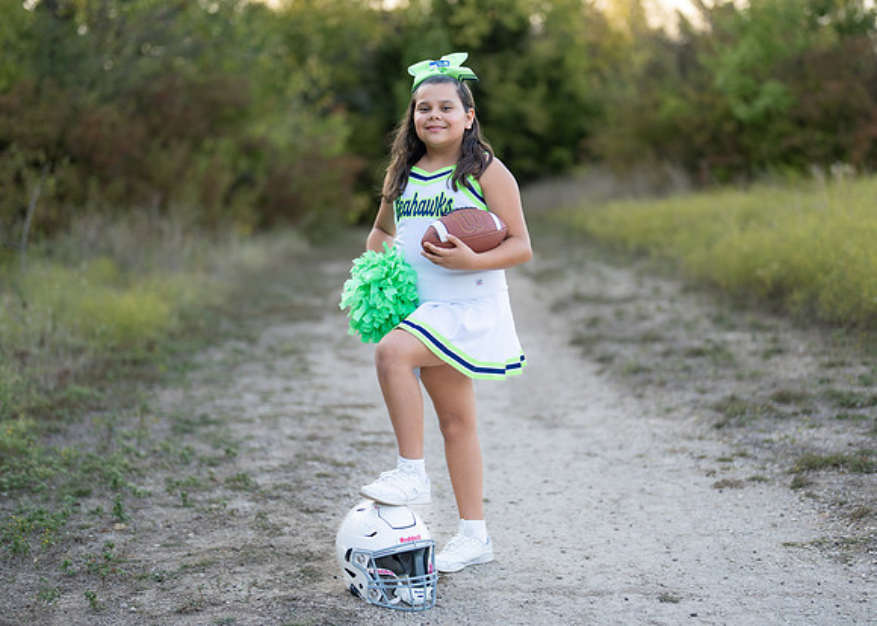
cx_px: 430
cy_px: 308
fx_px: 1481
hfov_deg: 33.0
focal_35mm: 59
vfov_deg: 23.9
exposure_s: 1/1000
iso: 100
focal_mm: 50
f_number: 1.2
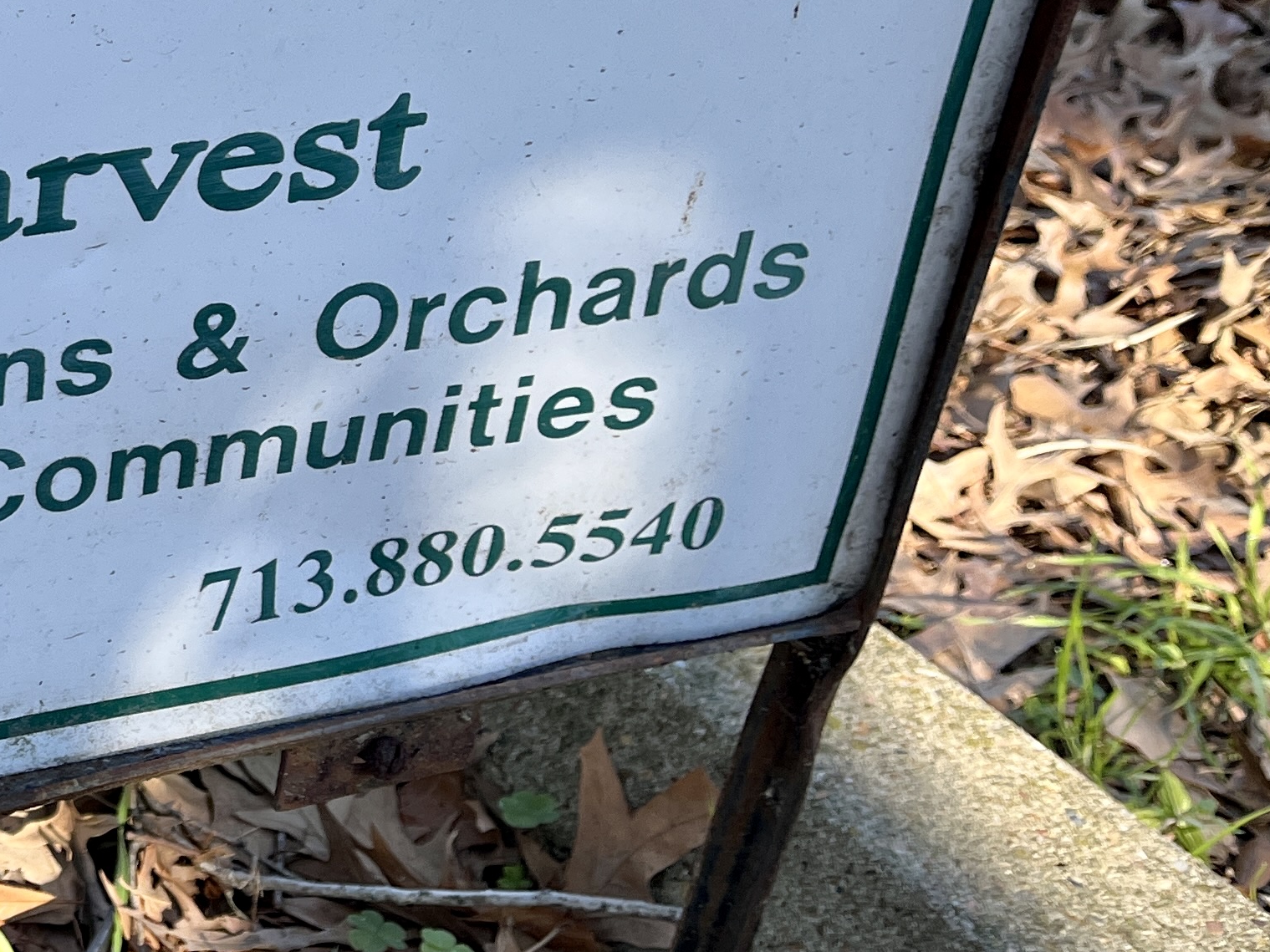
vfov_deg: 20.9
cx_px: -391
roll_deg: +0.9
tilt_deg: -26.4
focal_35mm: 69
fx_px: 2531
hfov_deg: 24.5
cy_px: 111
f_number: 1.6
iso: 50
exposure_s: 1/793
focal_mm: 5.1
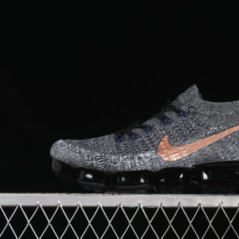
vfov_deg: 17.9
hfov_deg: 17.8
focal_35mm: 97
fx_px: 758
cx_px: 170
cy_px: 119
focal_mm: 50
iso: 160
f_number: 6.3
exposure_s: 1/60
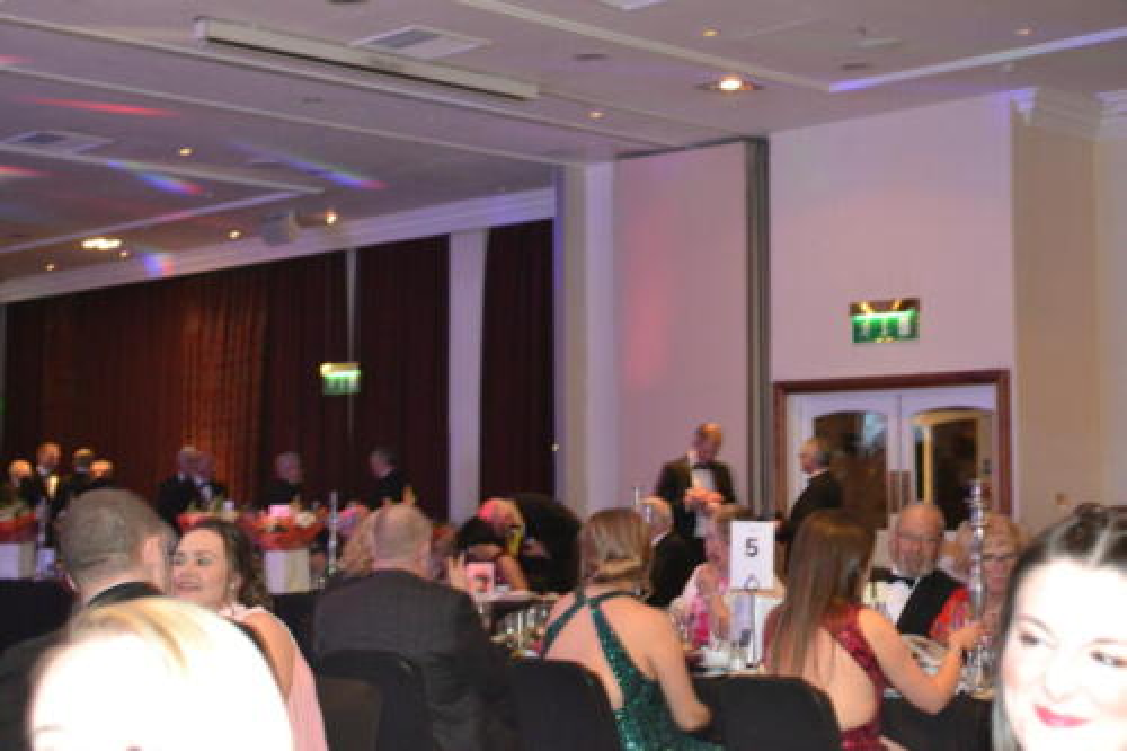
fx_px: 1784
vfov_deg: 23.8
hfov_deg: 35.1
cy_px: 376
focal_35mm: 57
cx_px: 564
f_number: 5
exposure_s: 1/10
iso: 3200
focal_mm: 38
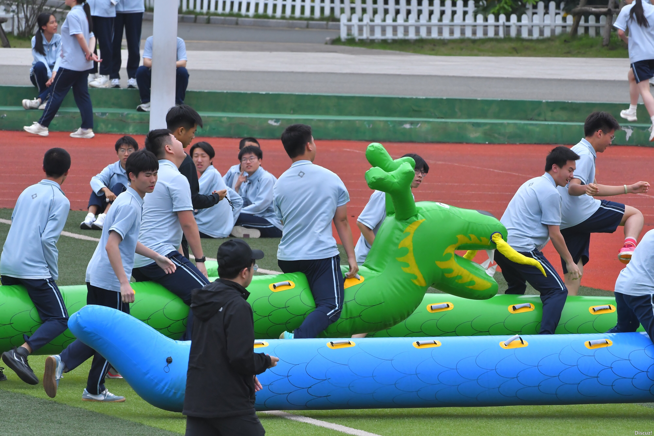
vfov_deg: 2.6
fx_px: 9537
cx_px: 327
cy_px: 218
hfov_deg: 3.9
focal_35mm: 525
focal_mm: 350
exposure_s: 1/640
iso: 1000
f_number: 14
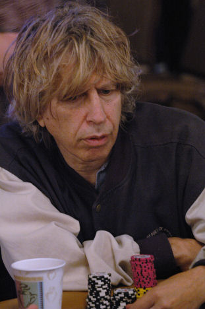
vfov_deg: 9.2
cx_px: 102
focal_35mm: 225
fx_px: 1926
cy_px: 154
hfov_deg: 6.1
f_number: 6.3
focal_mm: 150
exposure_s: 1/40
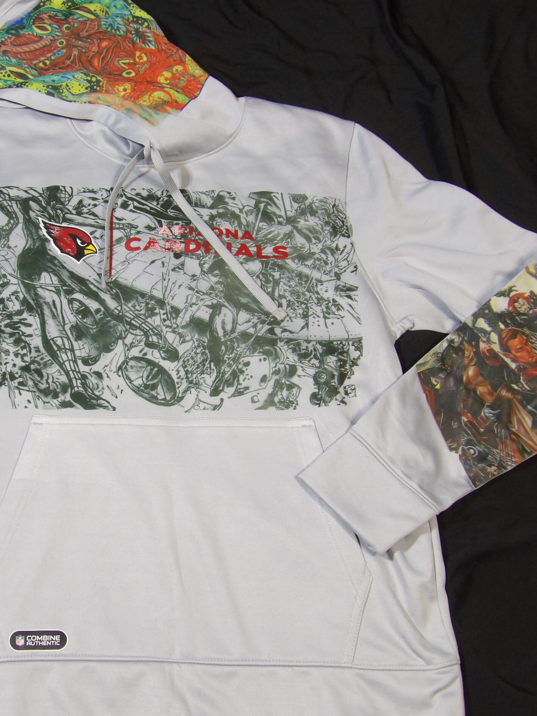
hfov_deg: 27.3
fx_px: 1096
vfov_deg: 36.2
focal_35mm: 53
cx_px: 166
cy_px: 360
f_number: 3.7
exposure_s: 1/29
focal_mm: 7
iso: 200
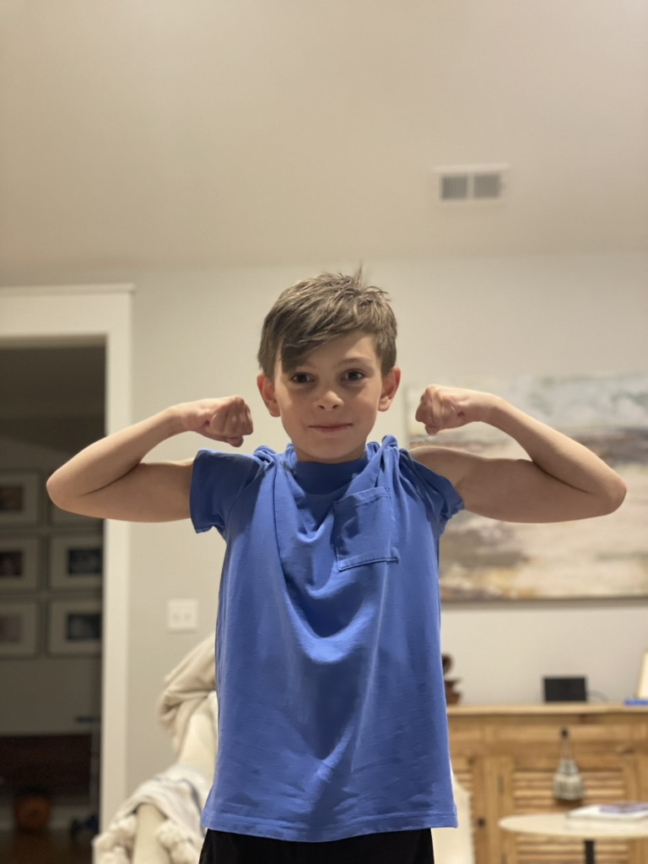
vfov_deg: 36.8
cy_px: 432
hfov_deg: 28.0
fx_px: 1298
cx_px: 324
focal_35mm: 52
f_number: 2
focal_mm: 6
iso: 400
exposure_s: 1/24
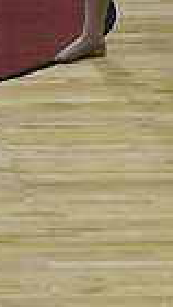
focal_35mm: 521
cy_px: -104
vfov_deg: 4.1
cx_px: -361
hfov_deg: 2.3
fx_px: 4239
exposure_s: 1/500
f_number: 4
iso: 4000
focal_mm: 80
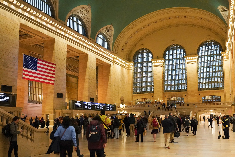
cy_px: 97
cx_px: 149
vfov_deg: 40.9
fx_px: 209
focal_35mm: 32
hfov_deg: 57.9
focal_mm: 25
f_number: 6.3
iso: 6400
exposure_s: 1/80
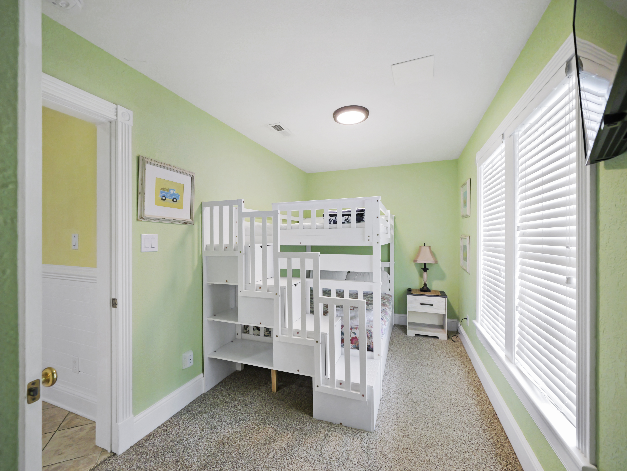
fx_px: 254
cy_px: 236
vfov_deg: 85.7
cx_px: 314
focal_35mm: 14
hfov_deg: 102.0
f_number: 2.8
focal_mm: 7
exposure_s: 1/125
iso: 1000
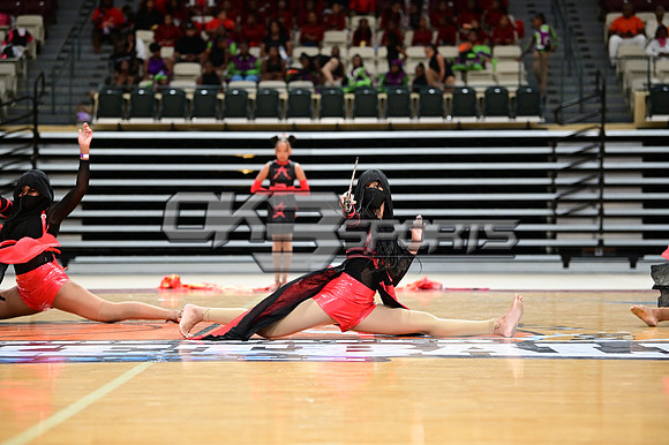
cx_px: 334
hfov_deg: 20.0
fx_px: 1894
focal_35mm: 102
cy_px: 222
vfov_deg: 13.4
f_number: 3.2
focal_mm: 102
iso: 6400
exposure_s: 1/1000
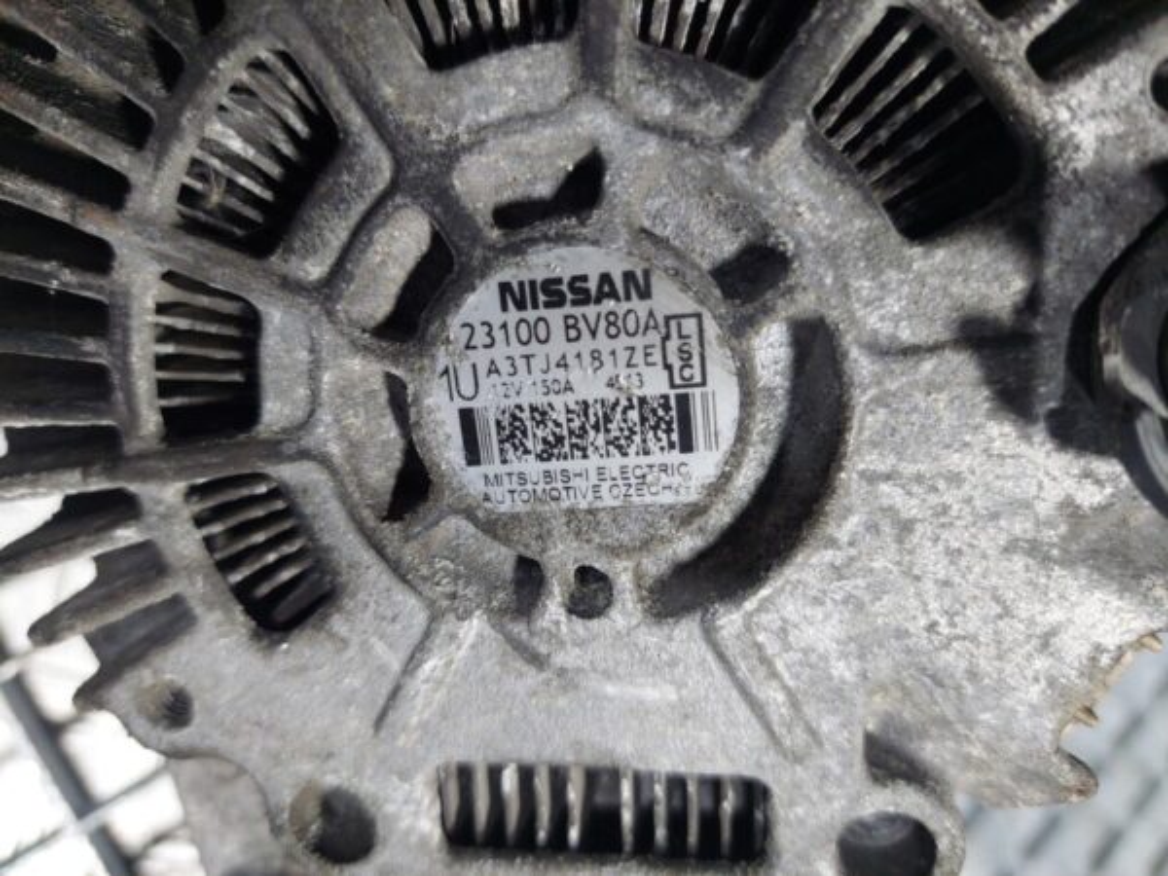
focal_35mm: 25
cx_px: 584
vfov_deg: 54.9
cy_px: 438
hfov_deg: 69.4
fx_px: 844
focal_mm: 5.23
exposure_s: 1/50
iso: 200
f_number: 1.8
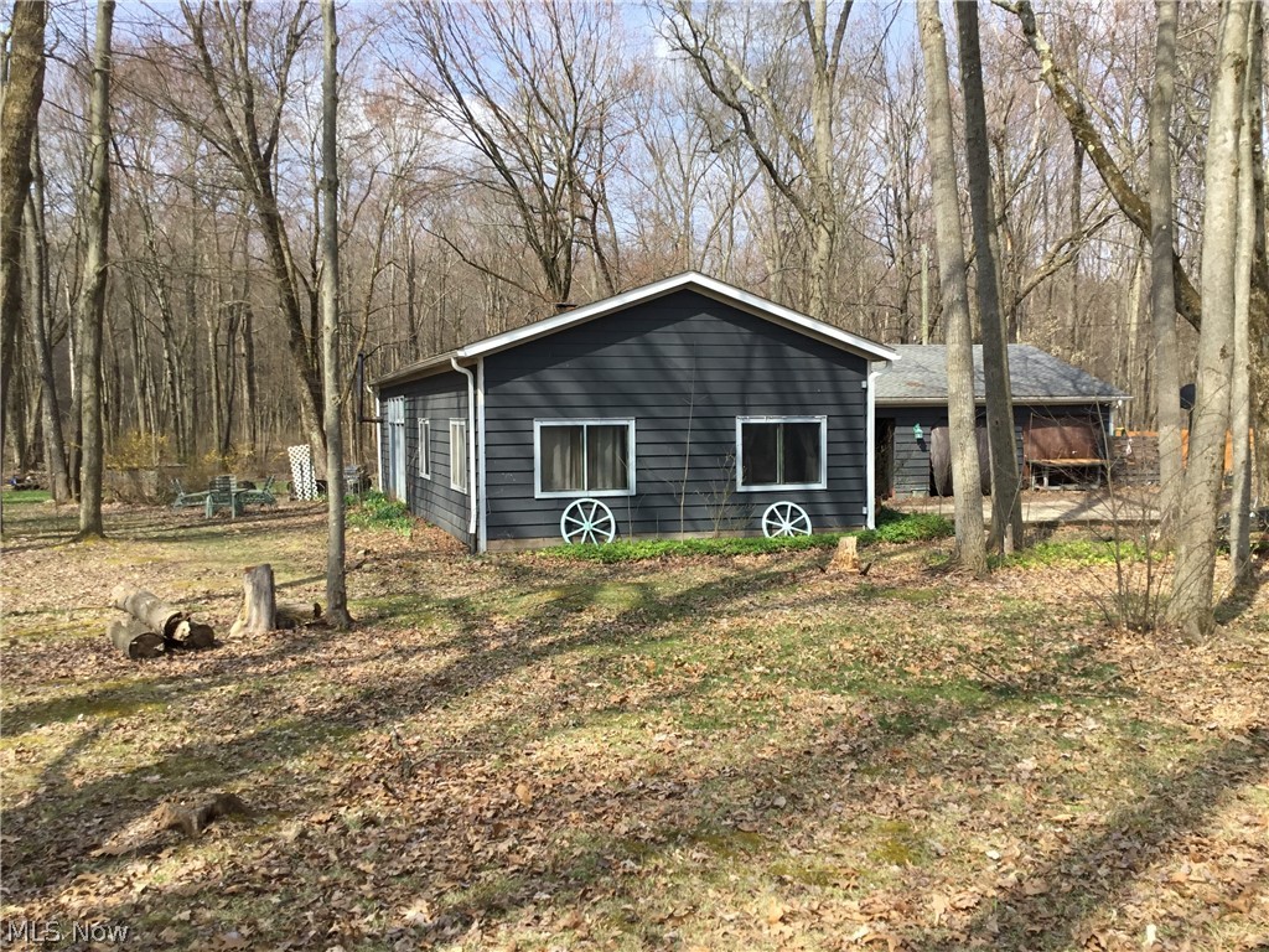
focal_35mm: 31
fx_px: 1136
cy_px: 476
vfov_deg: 45.4
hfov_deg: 58.4
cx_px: 634
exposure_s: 1/590
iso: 25
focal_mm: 3.3
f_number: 2.4
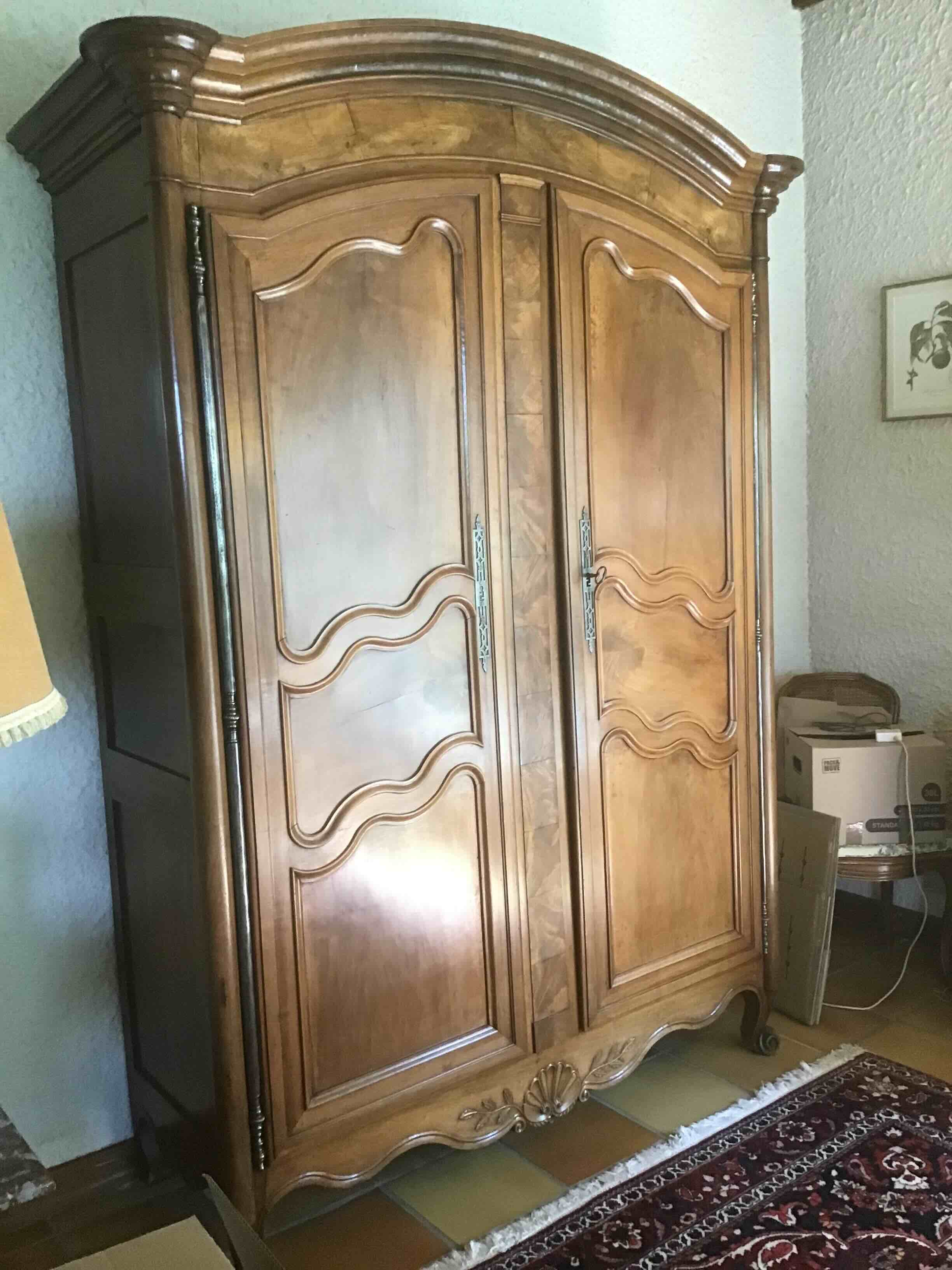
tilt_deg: -9.9
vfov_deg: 58.4
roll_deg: +2.4
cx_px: 476
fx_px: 1137
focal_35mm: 31
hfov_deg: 45.4
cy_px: 635
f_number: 2.4
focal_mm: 3.3
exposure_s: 1/33
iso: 200
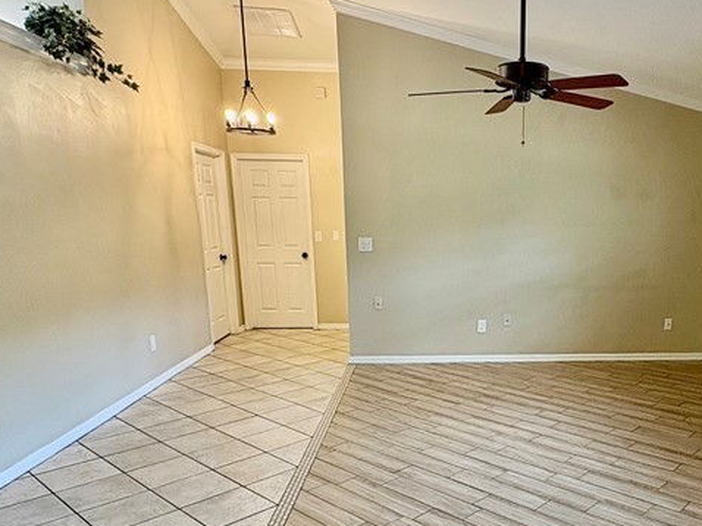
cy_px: 359
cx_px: 496
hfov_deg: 57.9
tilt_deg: -13.0
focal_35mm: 30
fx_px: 608
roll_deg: -0.1
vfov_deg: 45.9
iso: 125
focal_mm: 2.22
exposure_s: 1/60
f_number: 2.2
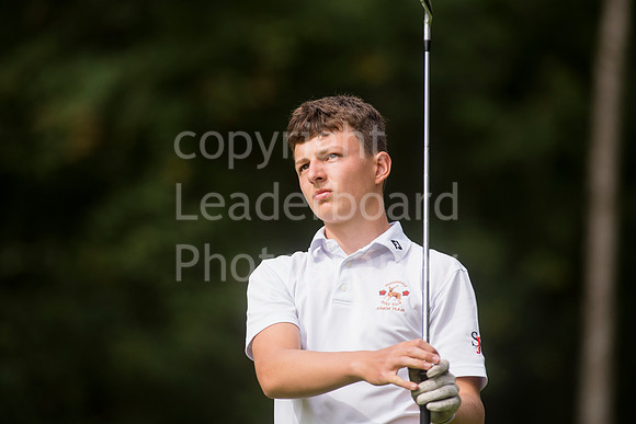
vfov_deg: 4.6
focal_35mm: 300
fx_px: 5301
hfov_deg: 6.9
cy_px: 212
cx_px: 318
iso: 800
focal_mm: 300
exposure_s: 1/4000
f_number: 5
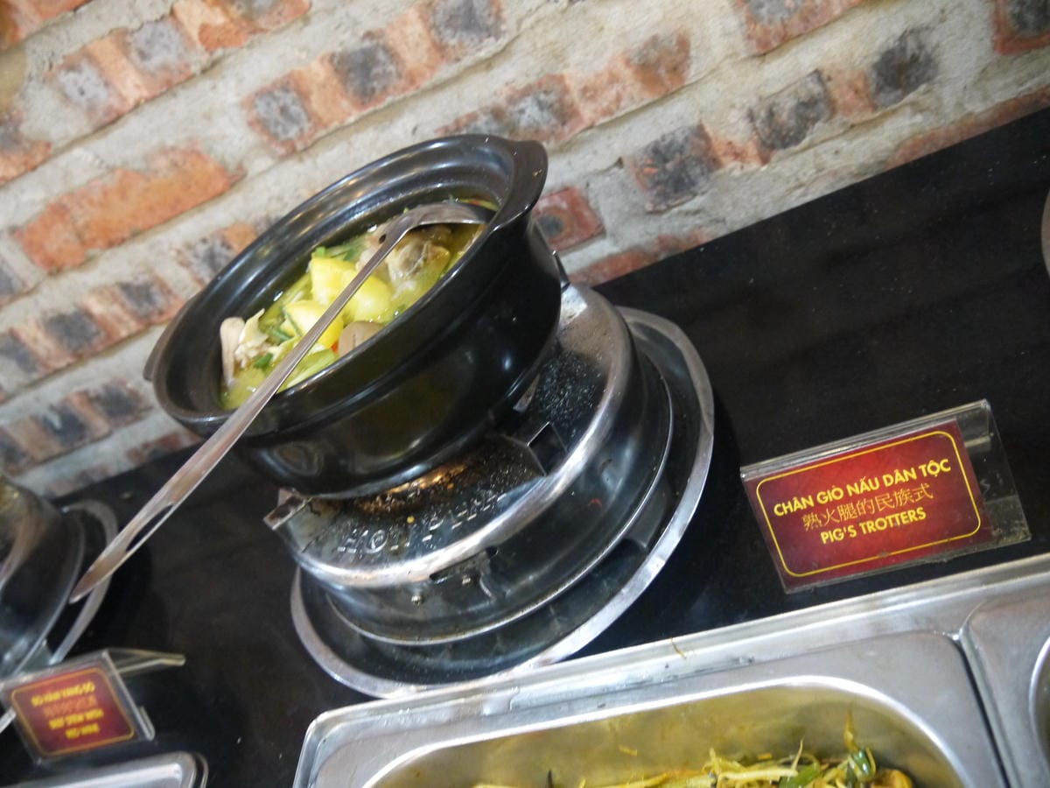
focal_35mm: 28
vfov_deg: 49.7
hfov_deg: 63.4
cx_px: 525
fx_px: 849
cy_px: 394
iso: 1600
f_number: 3.5
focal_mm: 14
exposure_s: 1/15
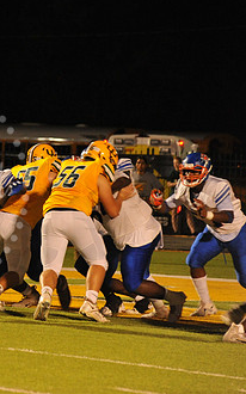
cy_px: 186
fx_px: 3844
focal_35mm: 358
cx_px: -85
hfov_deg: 3.7
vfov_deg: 5.9
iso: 3200
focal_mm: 200
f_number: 5.6
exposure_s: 1/160
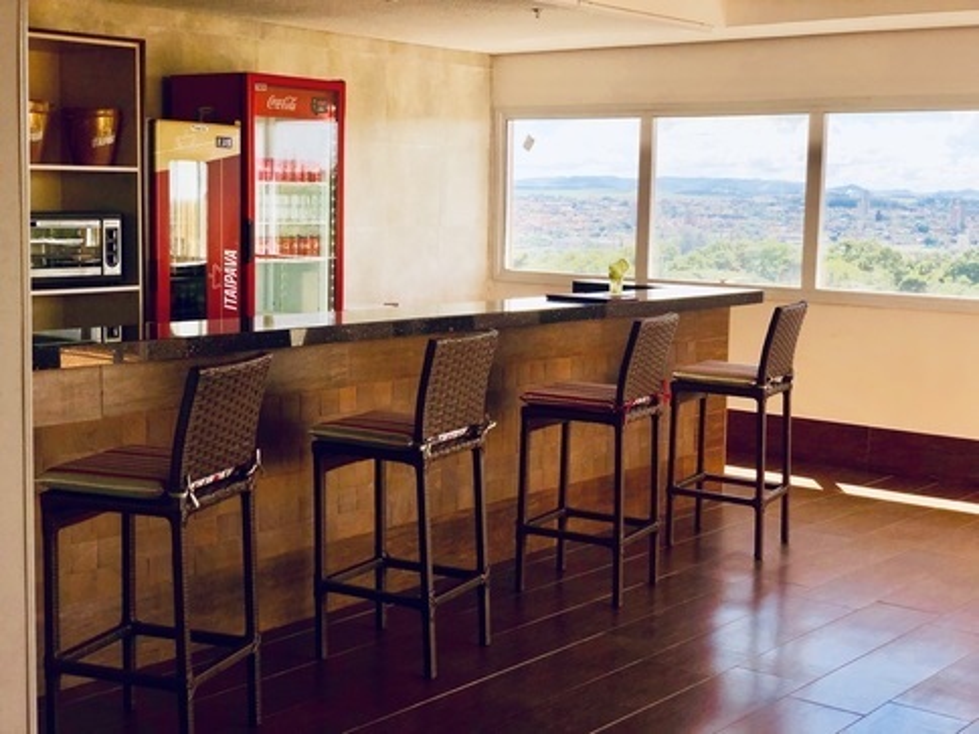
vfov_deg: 28.0
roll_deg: -0.9
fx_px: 1471
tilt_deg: -5.7
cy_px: 367
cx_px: 490
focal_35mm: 52
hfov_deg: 36.8
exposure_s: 1/249
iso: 16
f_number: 2.4
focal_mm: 6
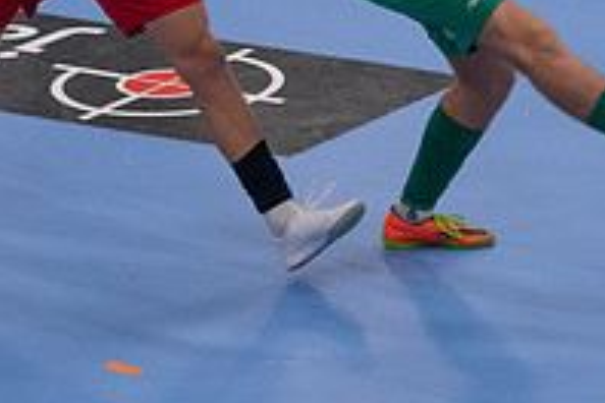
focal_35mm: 343
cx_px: 440
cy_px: -26
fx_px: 5764
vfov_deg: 4.0
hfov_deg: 6.0
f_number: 3.2
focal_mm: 78
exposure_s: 1/640
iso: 1800
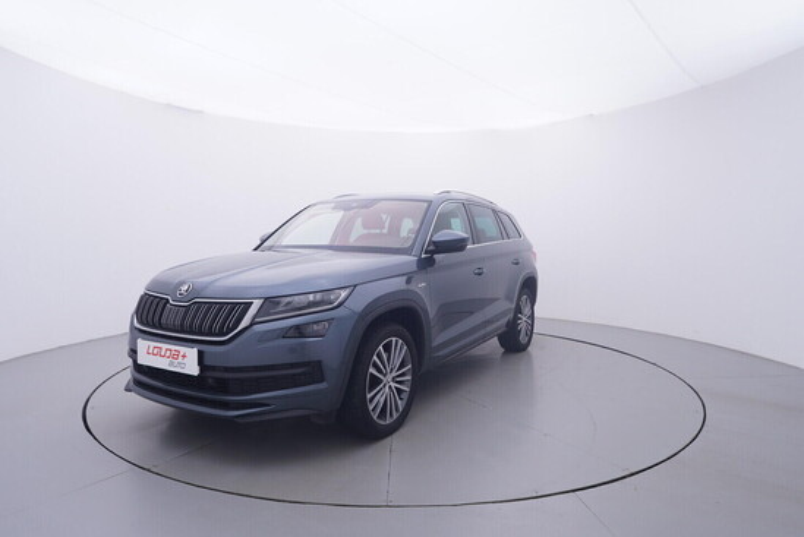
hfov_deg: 77.3
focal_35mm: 22
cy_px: 268
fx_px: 503
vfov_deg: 56.2
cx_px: 402
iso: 200
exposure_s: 1/80
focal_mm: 15
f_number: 5
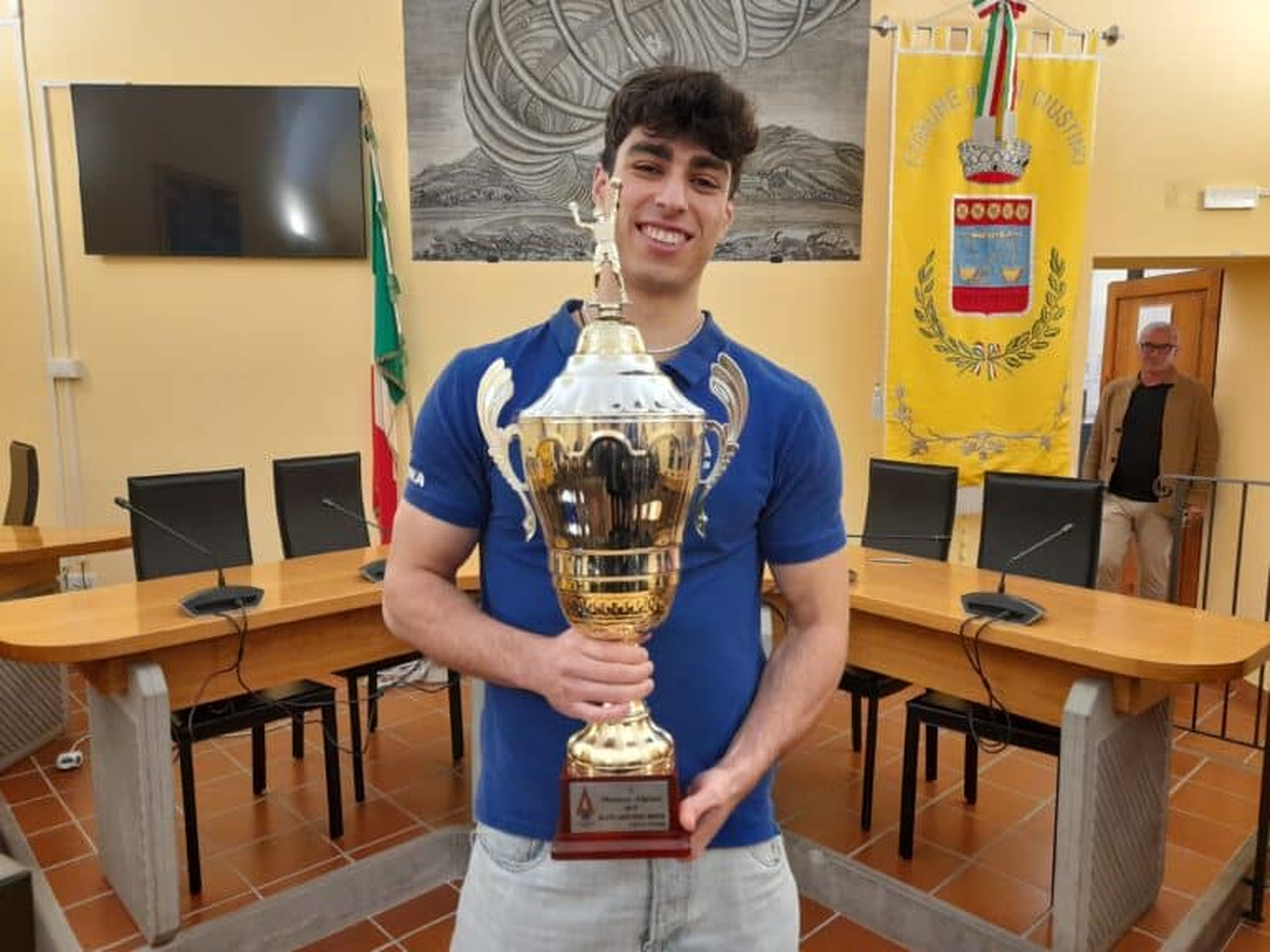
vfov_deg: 54.9
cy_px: 476
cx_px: 635
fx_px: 917
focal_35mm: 25
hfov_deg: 69.4
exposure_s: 1/50
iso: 200
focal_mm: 4.6
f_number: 2
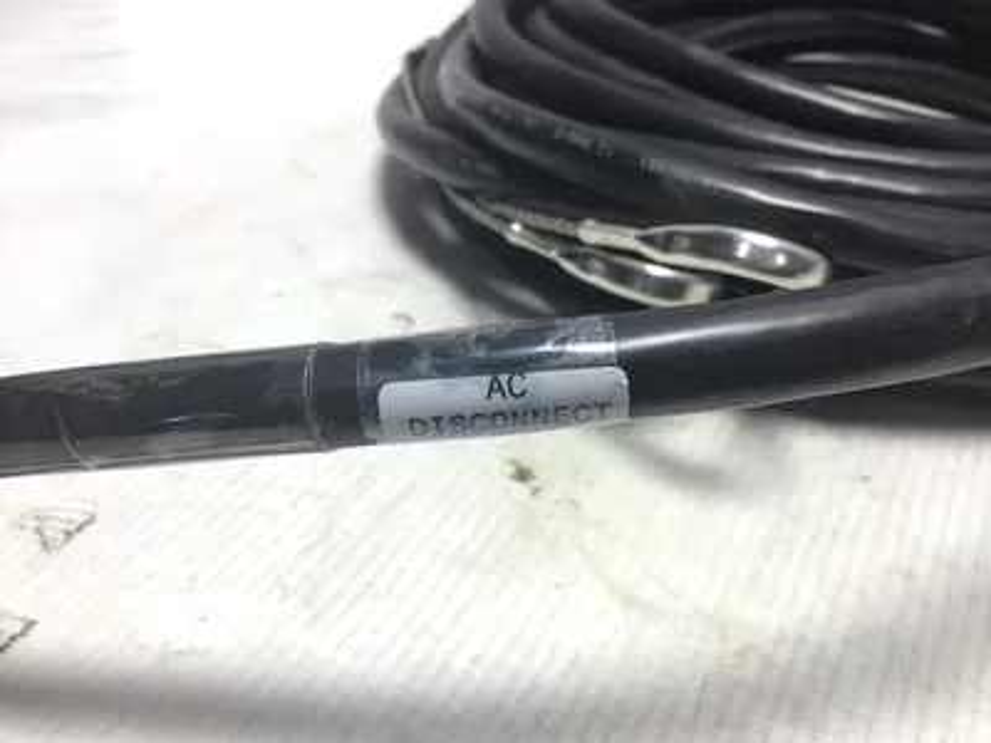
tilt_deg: -37.0
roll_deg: -0.5
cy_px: 372
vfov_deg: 45.4
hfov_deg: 58.4
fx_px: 887
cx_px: 496
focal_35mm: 31
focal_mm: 3.3
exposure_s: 1/60
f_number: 2.4
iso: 25
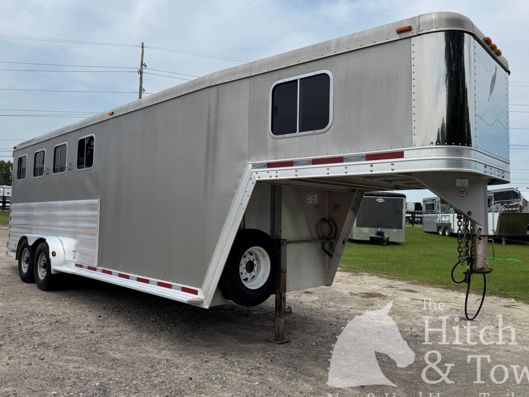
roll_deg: -3.3
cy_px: 191
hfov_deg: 67.3
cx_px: 253
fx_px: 397
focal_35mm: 26
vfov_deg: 53.0
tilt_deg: +2.9
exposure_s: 1/5814
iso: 80
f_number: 1.78
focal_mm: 6.76
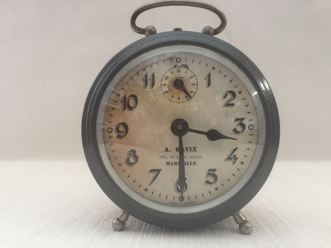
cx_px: 166
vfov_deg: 48.2
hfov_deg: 61.7
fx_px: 277
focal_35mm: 29
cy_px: 124
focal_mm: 4.15
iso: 80
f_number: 2.2
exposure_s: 1/33
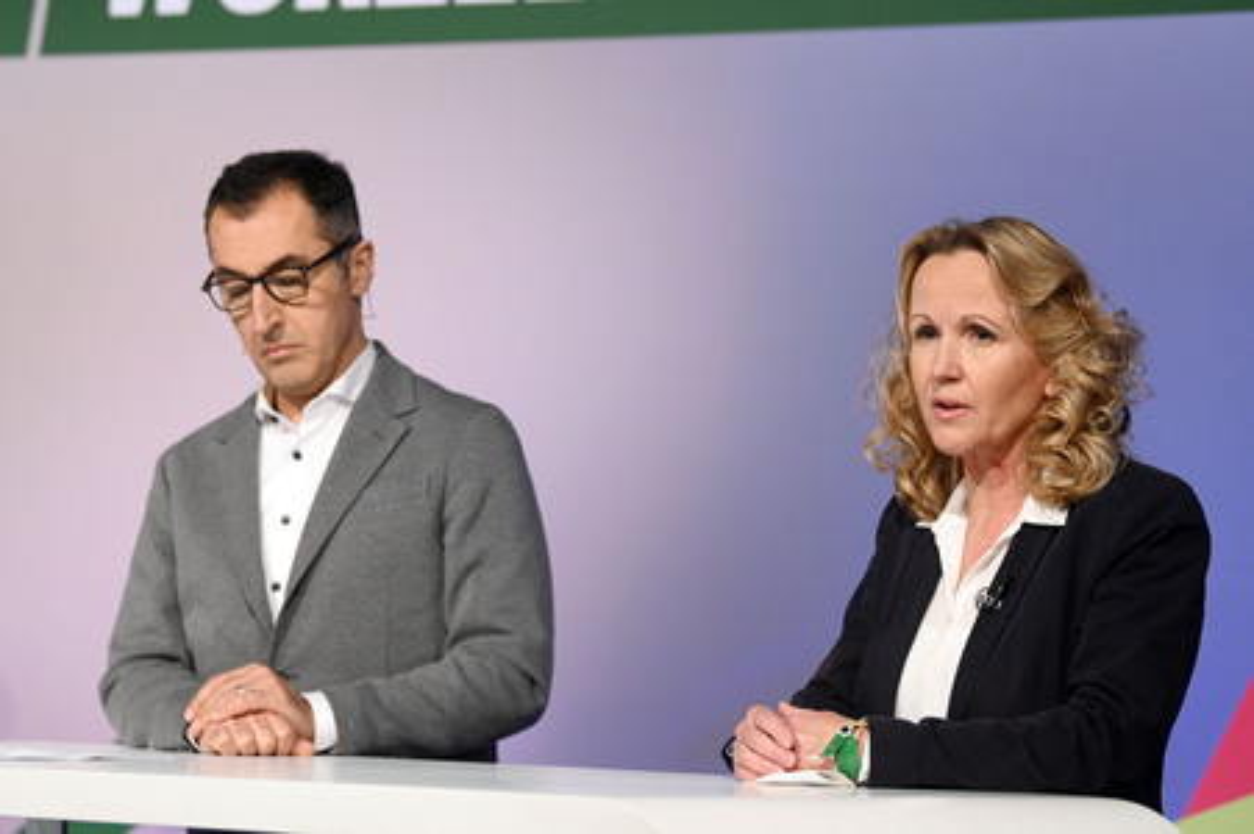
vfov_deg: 13.0
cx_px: 627
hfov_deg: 19.5
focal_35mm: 105
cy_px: 417
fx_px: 3655
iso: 3200
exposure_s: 1/500
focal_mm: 105
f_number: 4
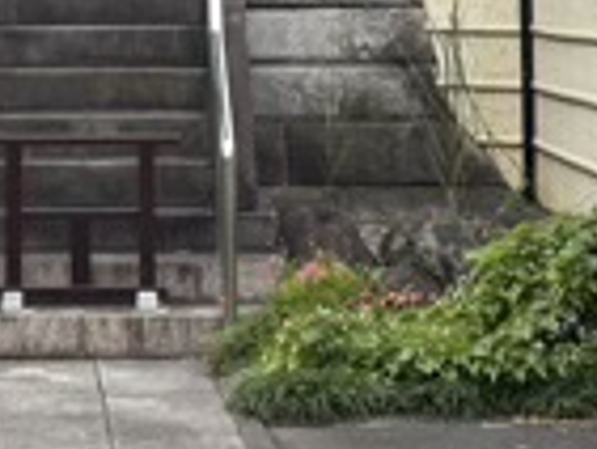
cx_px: 76
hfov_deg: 15.1
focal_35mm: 129
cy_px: -324
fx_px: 2227
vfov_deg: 10.9
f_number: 1.6
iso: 50
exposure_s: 1/2933
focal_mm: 5.96
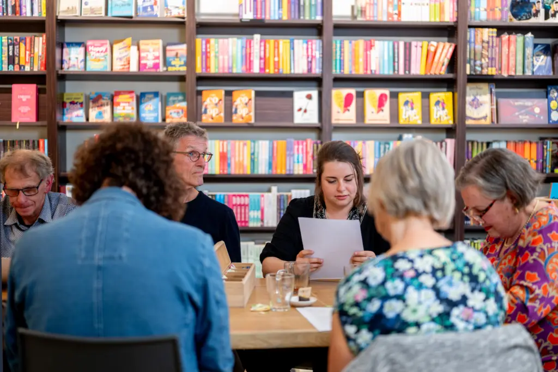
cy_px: 186
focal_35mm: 50
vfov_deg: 27.0
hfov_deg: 39.6
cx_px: 279
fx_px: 775
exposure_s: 1/40
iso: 250
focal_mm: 50
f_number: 1.8
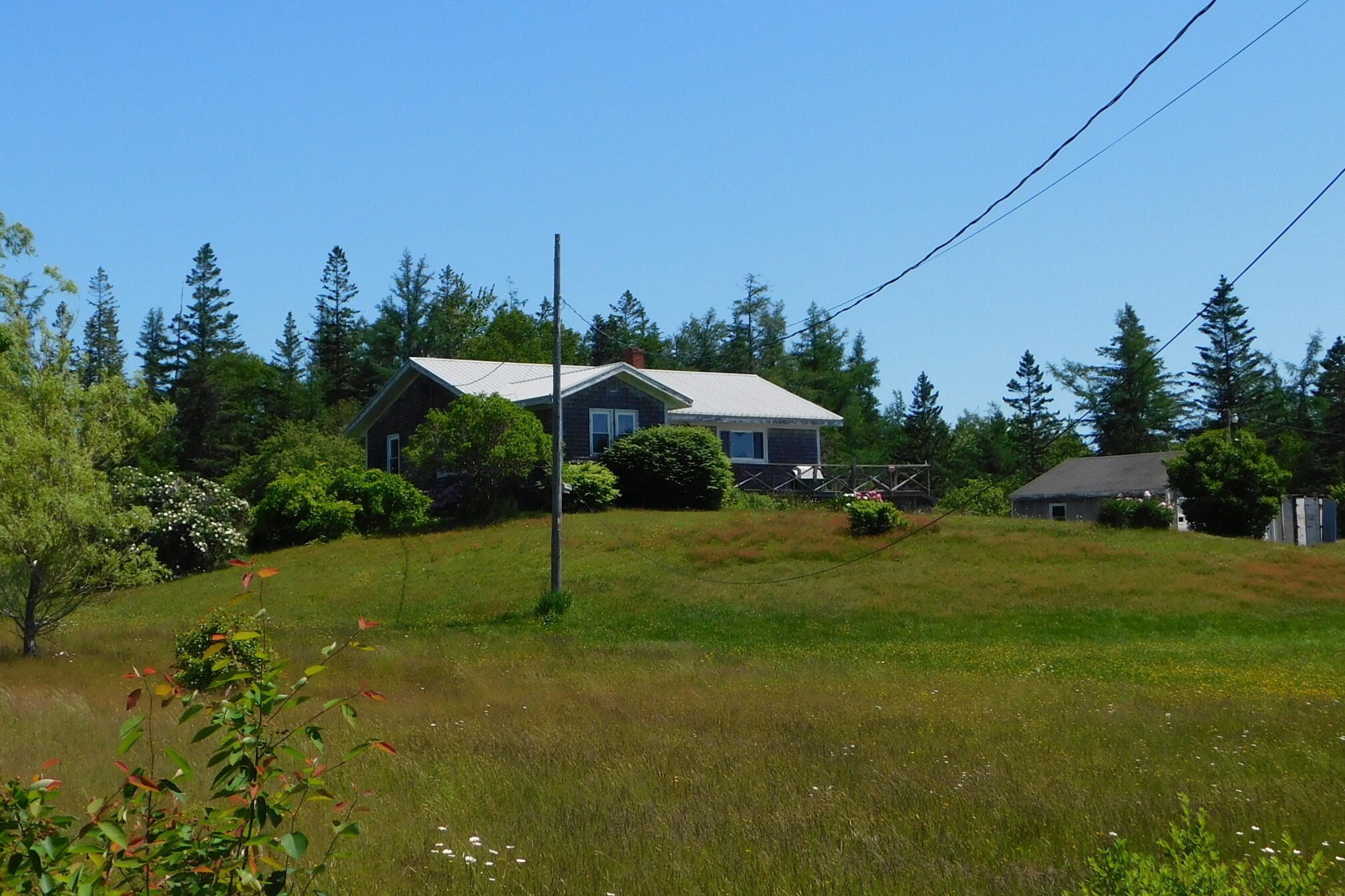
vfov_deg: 21.8
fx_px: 2316
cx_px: 607
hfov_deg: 32.4
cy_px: 264
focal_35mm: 62
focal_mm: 7.1
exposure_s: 1/400
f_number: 7.2
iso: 125
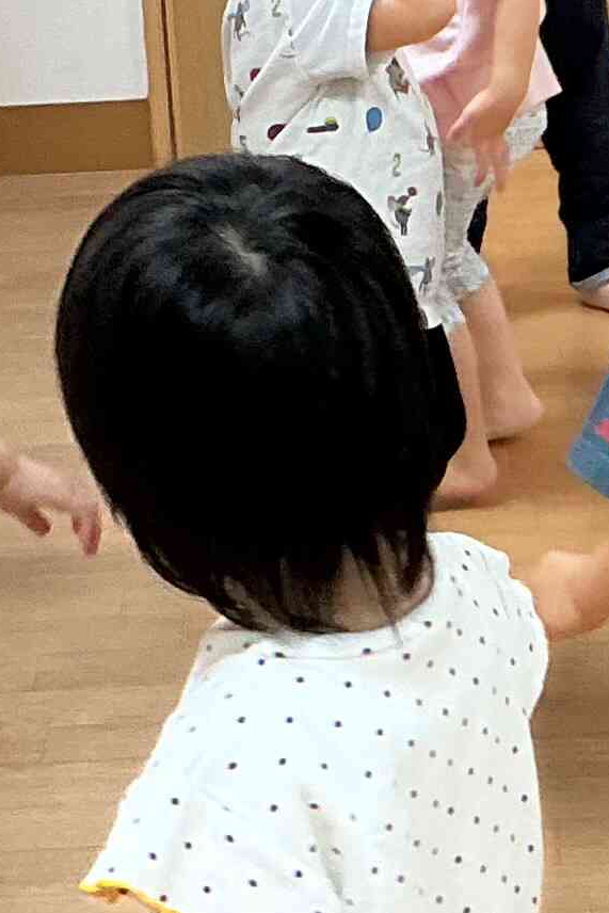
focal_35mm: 142
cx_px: 463
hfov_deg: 9.6
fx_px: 3602
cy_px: 127
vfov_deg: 14.3
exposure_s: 1/60
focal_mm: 3
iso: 50
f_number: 1.8
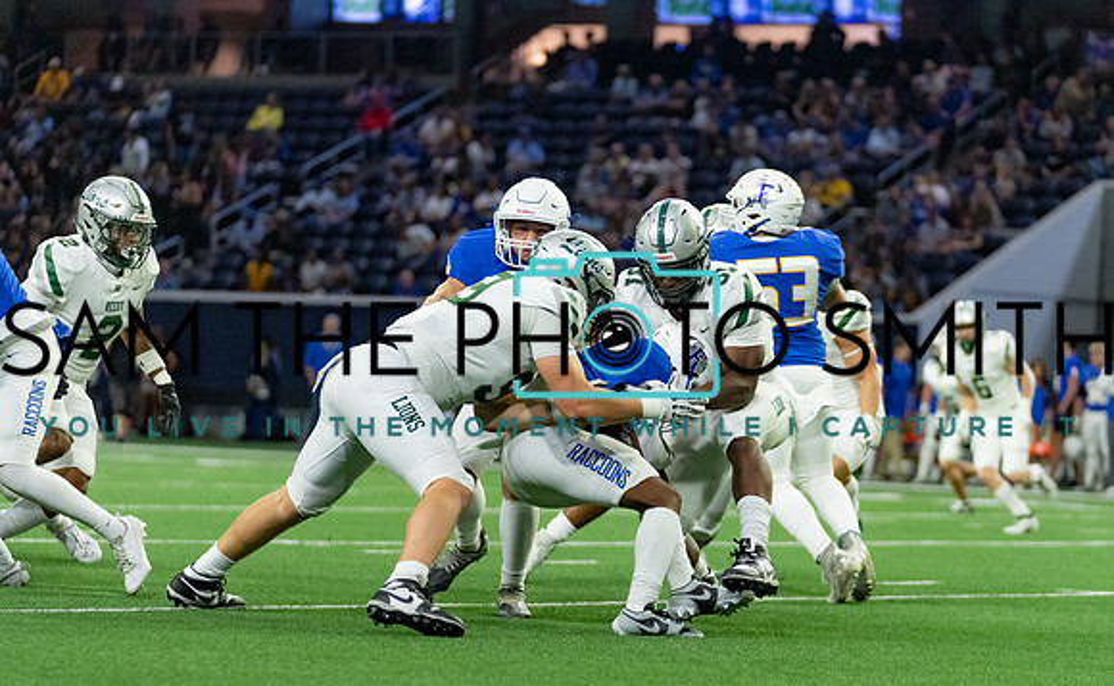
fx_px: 5076
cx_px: 593
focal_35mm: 168
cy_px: 448
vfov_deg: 7.7
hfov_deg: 12.5
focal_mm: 130
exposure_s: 1/1000
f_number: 2.8
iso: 3200
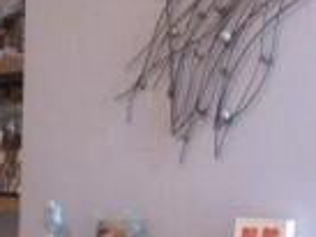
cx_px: -22
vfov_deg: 12.6
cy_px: 482
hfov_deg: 18.6
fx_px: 932
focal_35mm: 102
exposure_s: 1/20
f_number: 3.3
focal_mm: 4.3
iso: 800
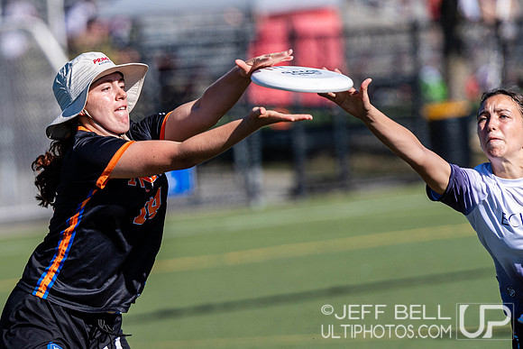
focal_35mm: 509
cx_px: 79
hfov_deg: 4.0
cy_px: 150
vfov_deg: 2.7
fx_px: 7393
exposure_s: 1/2000
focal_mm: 200
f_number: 3.2
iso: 100
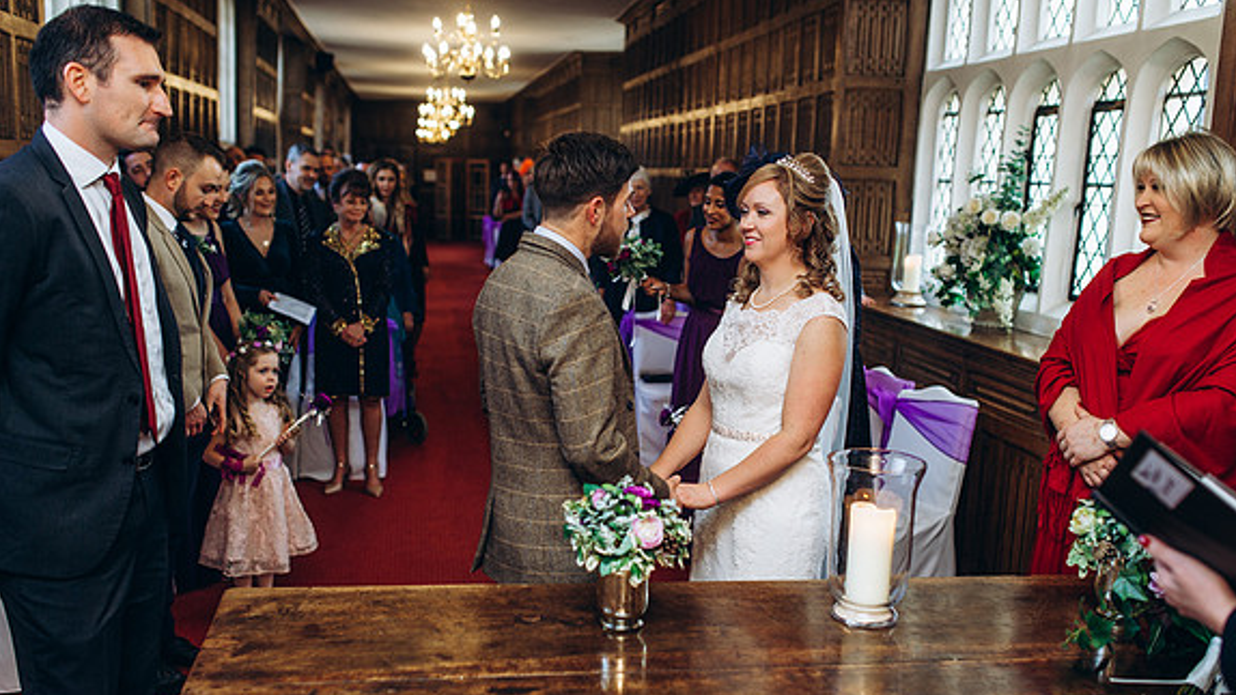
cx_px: 622
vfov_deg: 32.0
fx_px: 1213
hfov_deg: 54.0
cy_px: 398
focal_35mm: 37
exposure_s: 1/125
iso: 160
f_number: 2.5
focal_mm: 35
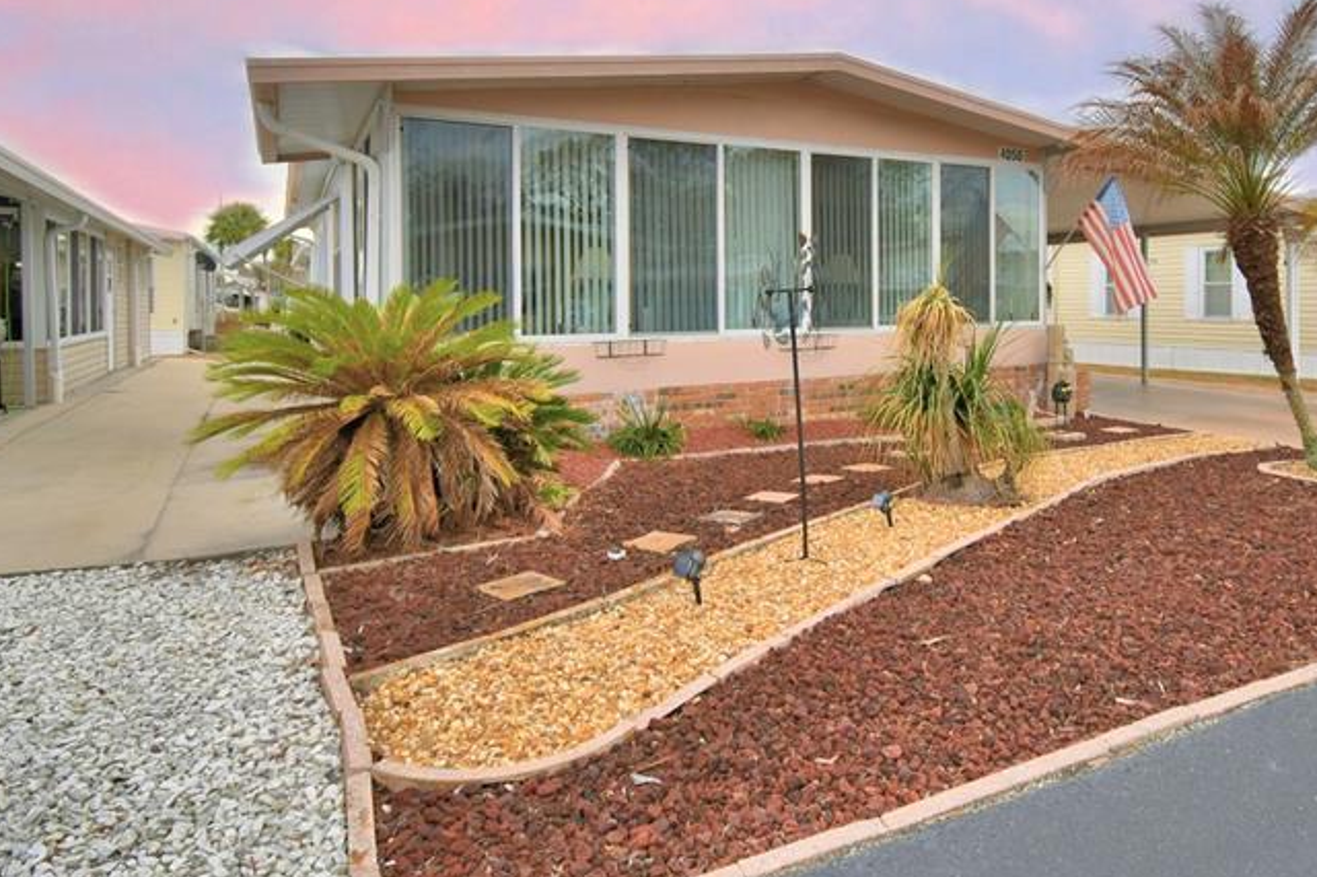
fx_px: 878
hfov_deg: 71.9
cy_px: 307
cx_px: 864
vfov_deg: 52.3
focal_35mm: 24
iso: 100
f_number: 4.5
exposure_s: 1/640
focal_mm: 10
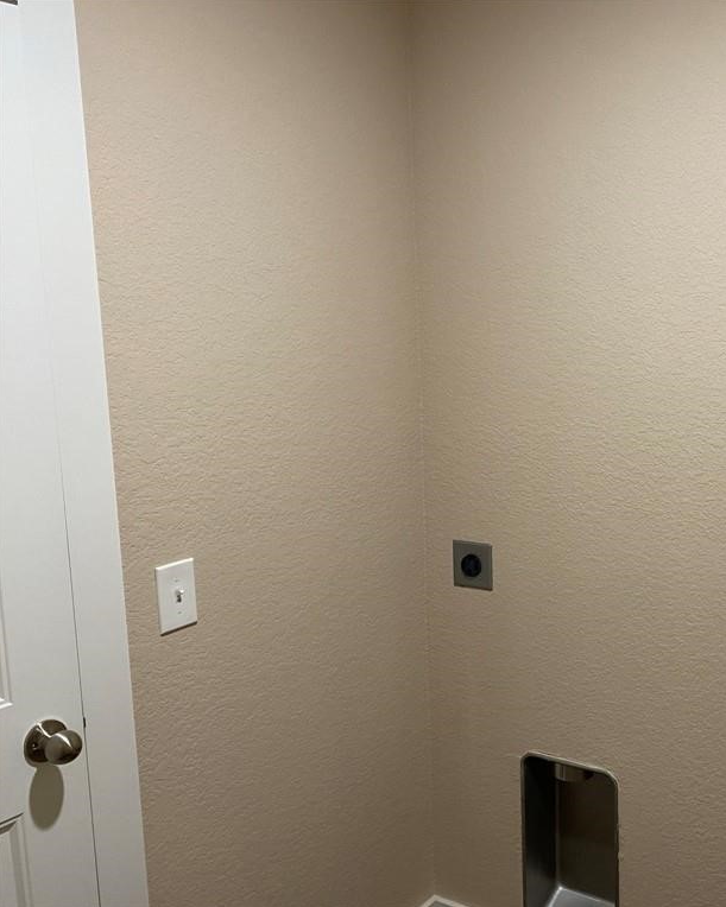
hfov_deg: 41.1
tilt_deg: -8.3
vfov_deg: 52.9
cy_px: 454
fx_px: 913
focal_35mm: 34
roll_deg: +0.6
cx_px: 605
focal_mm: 4.25
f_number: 1.8
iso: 160
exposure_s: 1/60
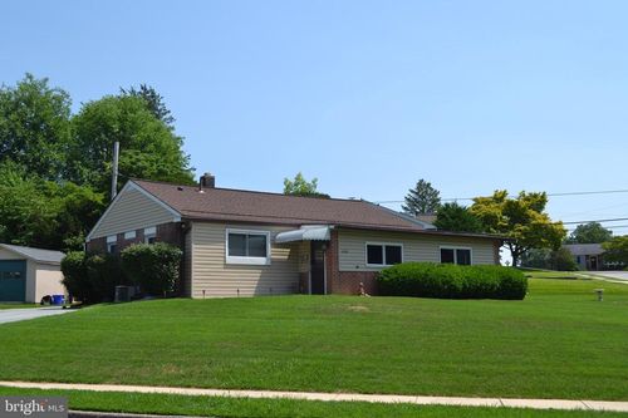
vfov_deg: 30.8
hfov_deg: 45.0
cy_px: 209
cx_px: 314
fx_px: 759
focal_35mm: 44
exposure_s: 1/250
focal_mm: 29
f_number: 8
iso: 100
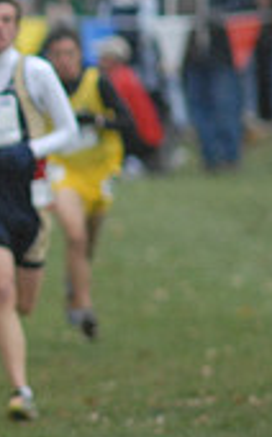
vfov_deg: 1.3
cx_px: -436
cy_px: 144
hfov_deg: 0.8
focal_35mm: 1570
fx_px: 18653
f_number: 4
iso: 800
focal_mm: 300
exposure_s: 1/640
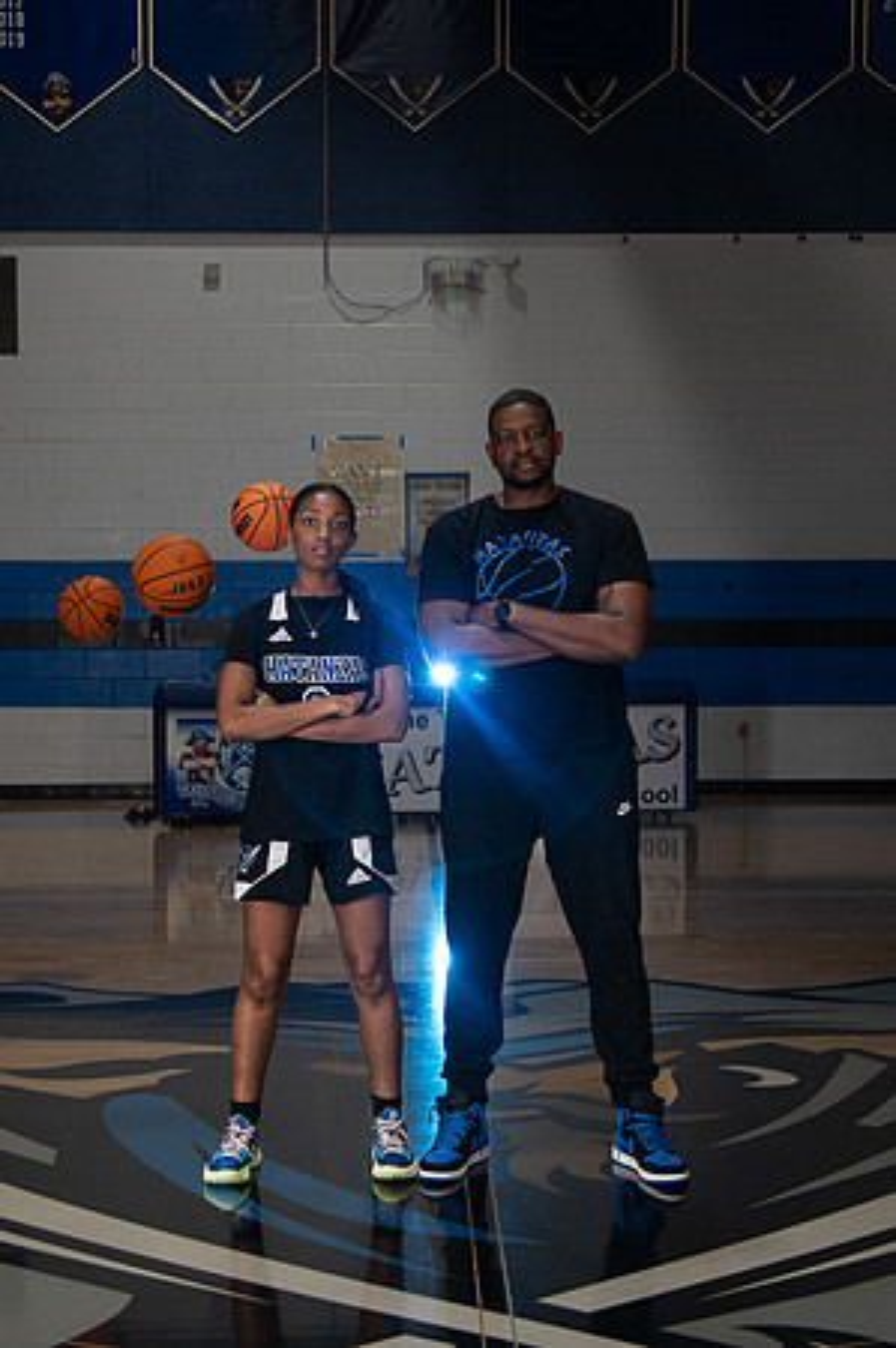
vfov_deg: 34.8
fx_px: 2153
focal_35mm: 58
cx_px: 448
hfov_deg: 23.5
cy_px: 674
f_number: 4
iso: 640
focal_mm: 38
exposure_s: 1/200
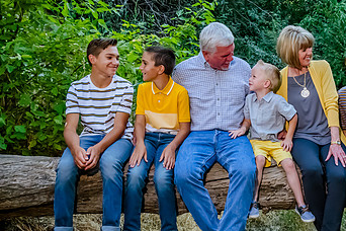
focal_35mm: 55
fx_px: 529
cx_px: 259
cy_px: 140
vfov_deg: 24.6
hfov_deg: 35.5
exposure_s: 1/320
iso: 4000
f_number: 9
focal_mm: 24
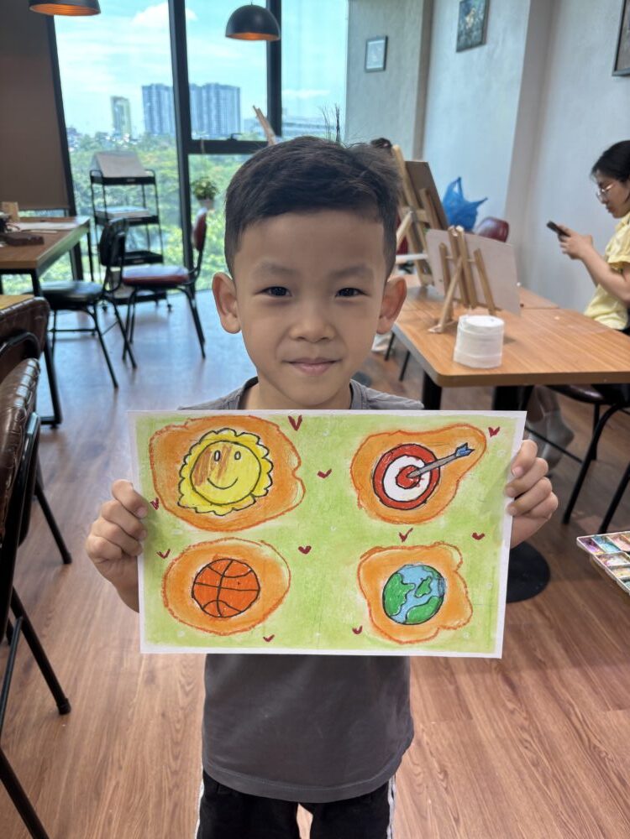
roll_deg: -1.9
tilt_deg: -21.8
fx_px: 631
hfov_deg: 53.1
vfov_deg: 67.3
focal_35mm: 26
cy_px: 420
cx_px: 315
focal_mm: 5.96
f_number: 1.6
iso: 50
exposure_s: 1/100
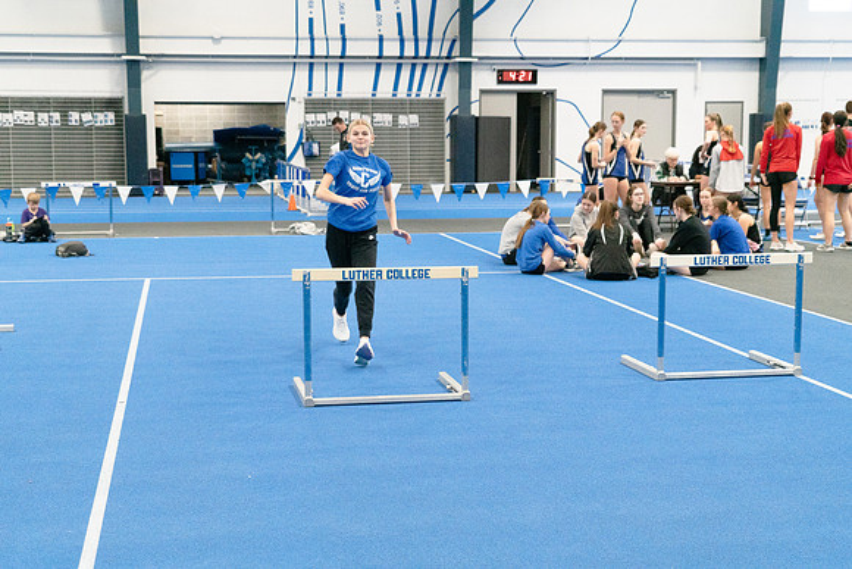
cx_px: 426
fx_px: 1255
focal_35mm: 53
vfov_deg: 25.5
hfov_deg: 37.5
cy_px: 284
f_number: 4.5
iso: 4000
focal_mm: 53
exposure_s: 1/500
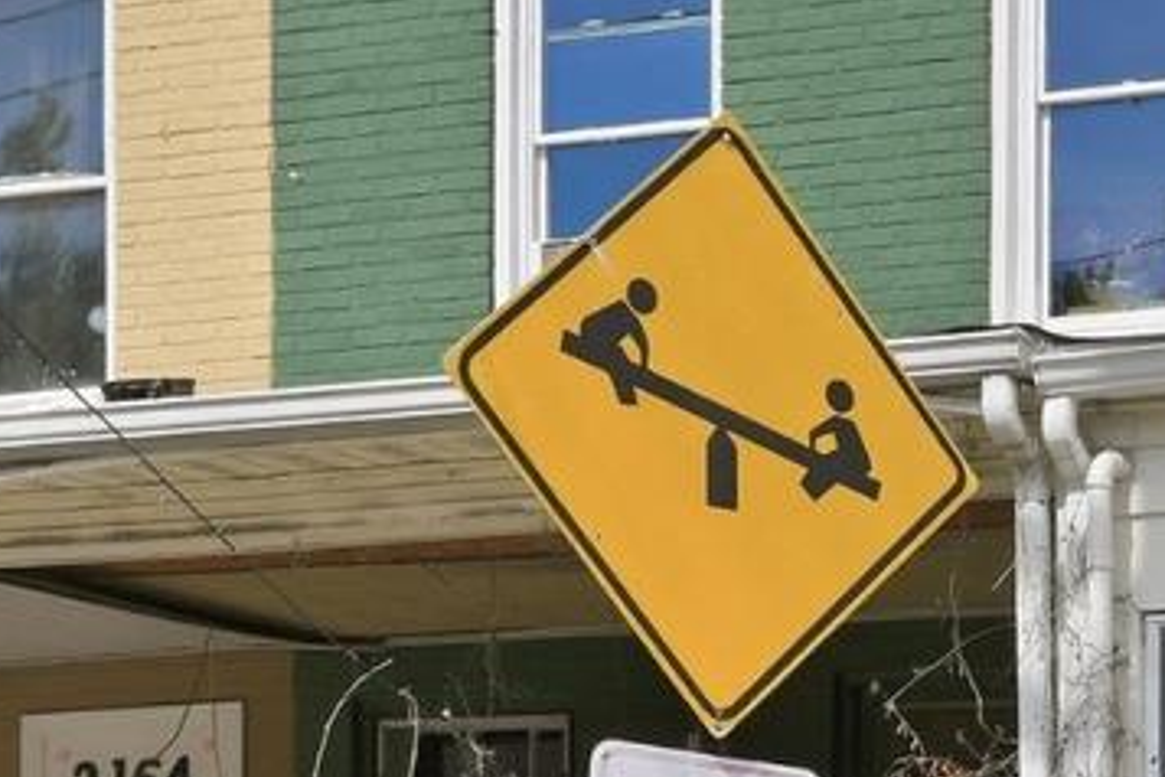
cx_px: 1932
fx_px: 4563
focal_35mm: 141
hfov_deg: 13.4
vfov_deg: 9.7
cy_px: 673
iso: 100
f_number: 8
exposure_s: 1/800
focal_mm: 35
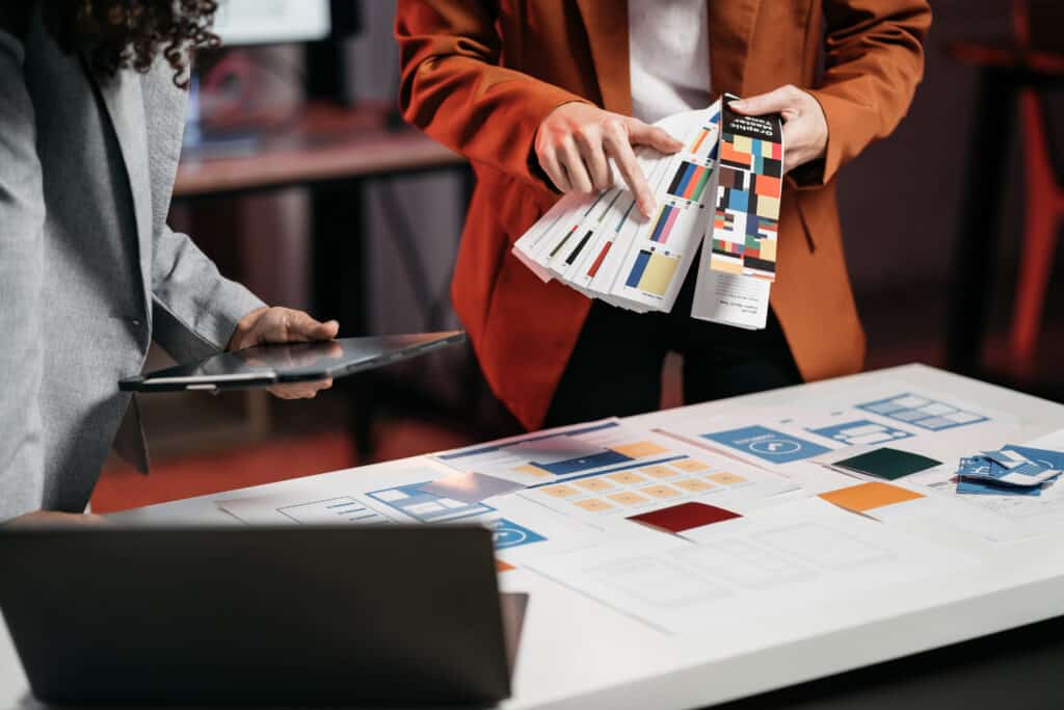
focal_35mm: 85
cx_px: 532
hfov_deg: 23.9
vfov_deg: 16.1
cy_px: 355
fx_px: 2512
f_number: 2.2
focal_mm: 85
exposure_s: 1/160
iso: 250
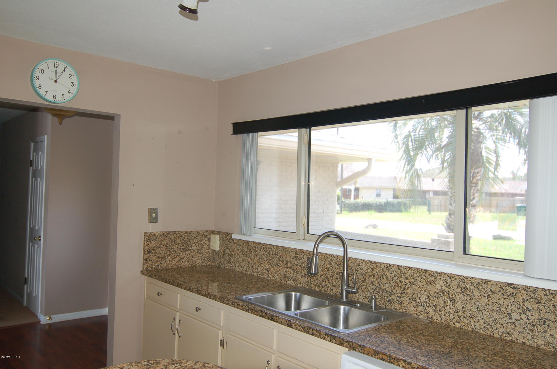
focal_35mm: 30
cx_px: 278
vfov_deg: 43.5
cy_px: 184
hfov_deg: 62.0
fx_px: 463
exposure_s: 1/160
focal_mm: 20
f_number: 4
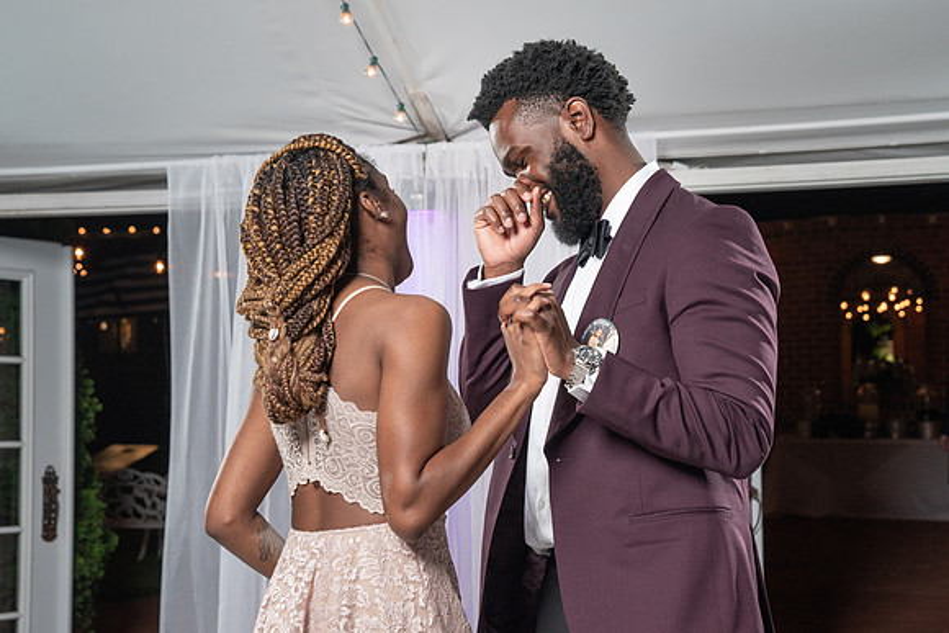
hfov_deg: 29.6
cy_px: 367
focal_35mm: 68
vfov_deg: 20.0
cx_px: 541
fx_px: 1793
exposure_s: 1/200
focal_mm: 58
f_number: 5.6
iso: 1000
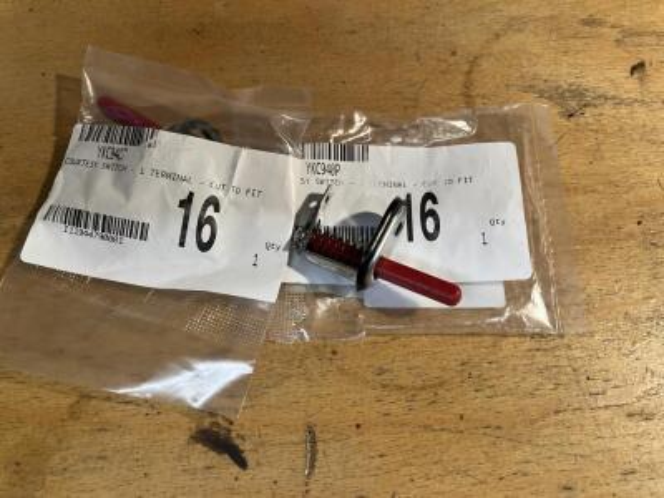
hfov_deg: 63.4
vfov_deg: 49.7
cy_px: 249
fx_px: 537
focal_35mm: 28
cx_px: 332
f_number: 1.8
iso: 64
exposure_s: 1/50
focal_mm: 3.99
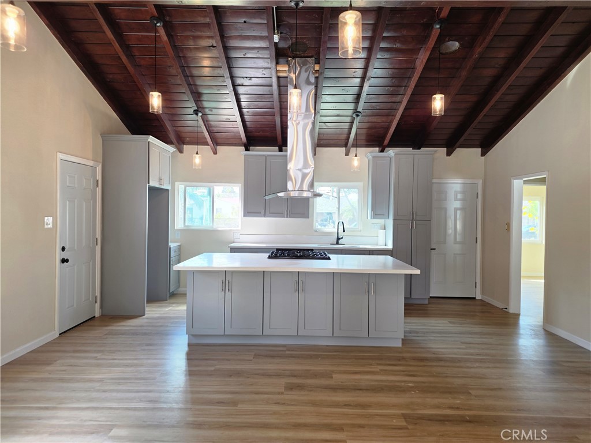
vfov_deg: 58.9
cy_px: 222
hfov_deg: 73.9
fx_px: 393
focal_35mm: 23
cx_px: 296
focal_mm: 6.25
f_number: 1.7
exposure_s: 1/120
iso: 50
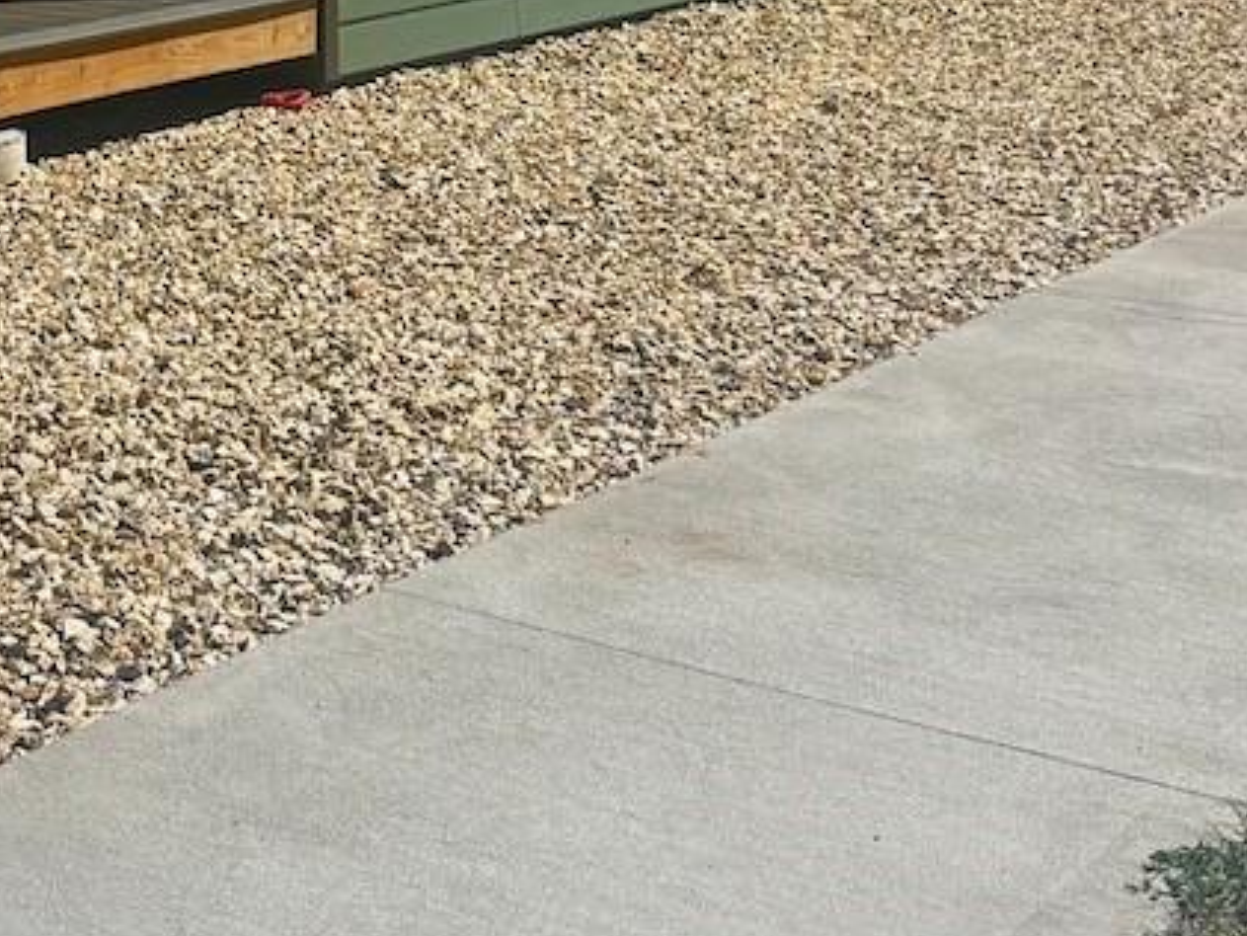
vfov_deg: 18.0
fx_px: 2847
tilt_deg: -5.0
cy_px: -83
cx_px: 163
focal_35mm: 79
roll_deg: +0.2
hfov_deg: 24.1
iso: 50
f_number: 1.6
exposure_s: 1/5076
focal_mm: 5.96
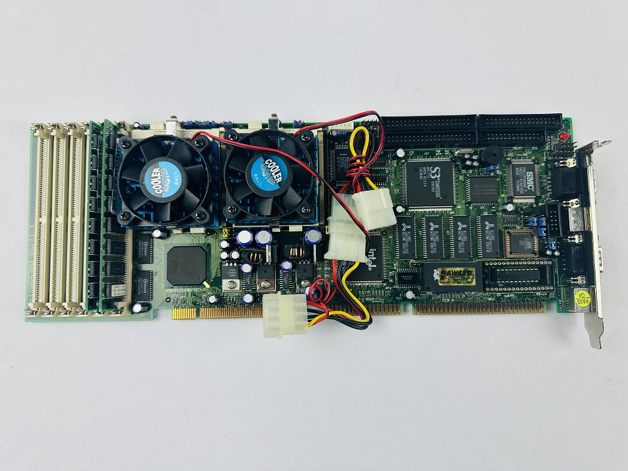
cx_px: 314
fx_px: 435
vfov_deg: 56.8
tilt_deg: -86.6
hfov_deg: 71.6
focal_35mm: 24
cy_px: 236
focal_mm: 6.86
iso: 80
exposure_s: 1/120
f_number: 1.78
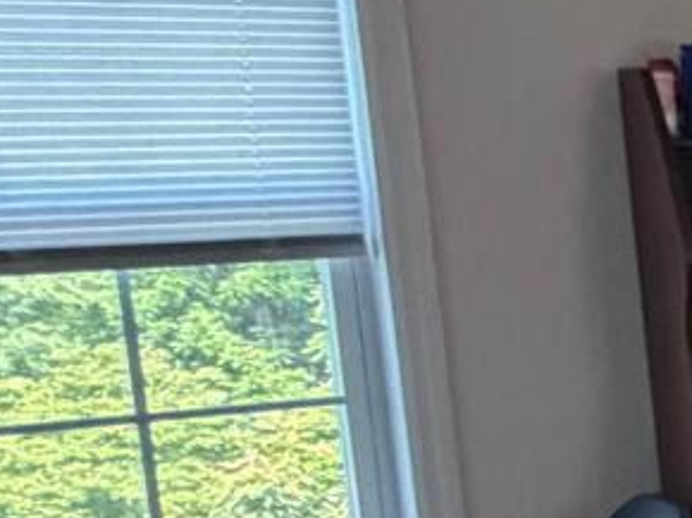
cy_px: 349
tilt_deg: -7.5
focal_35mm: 99
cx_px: 2124
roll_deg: -0.2
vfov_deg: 14.9
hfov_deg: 11.1
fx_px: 1977
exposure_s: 1/120
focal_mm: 2.22
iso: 200
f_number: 2.2
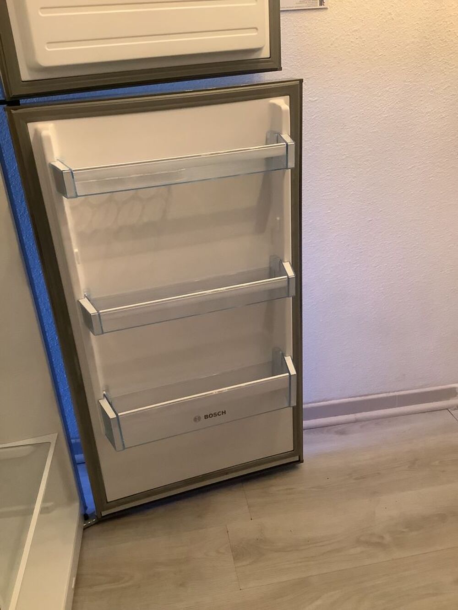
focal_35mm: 31
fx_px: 547
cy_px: 305
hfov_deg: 45.4
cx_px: 229
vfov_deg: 58.3
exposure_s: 1/33
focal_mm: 3.3
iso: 250
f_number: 2.4
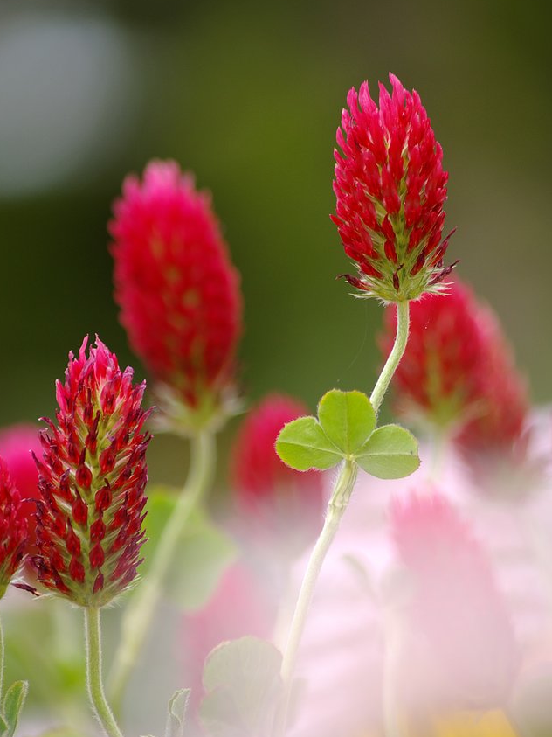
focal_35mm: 298
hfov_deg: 5.0
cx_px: 278
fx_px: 6338
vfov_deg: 6.6
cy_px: 407
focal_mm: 170
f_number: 6.3
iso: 200
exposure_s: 1/320
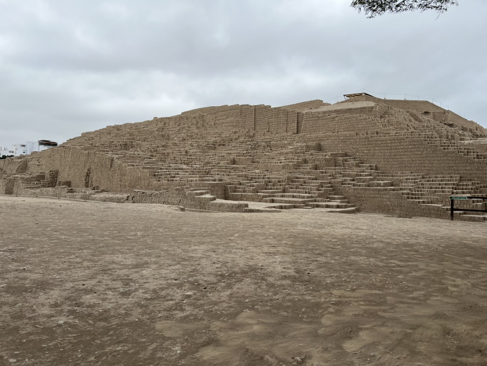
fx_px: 366
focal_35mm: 26
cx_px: 244
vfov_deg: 53.1
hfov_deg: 67.3
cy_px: 183
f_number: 1.5
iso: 50
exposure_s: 1/1698
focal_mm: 5.7
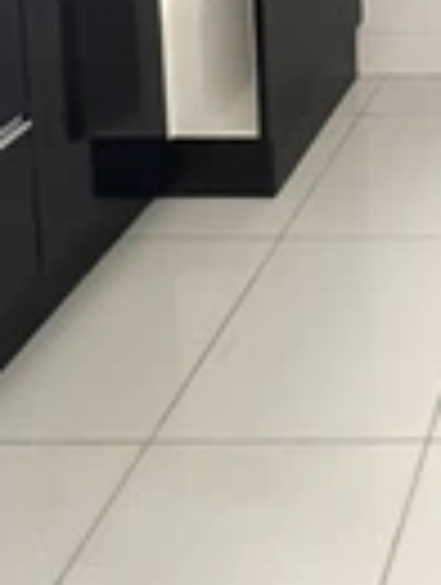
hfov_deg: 23.1
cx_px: 698
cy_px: -302
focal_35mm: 48
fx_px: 813
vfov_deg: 27.1
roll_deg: -0.5
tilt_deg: -5.7
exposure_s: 1/60
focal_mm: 1.57
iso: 640
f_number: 1.8
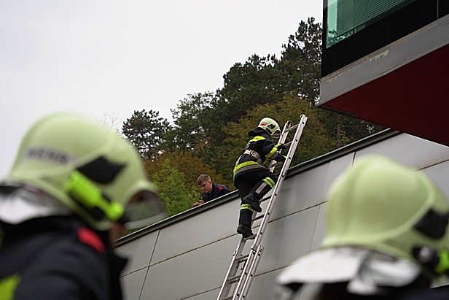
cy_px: 150
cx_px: 224
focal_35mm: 92
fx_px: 1148
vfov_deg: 14.9
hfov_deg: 22.1
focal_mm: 92
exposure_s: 1/1000
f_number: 4.5
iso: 320
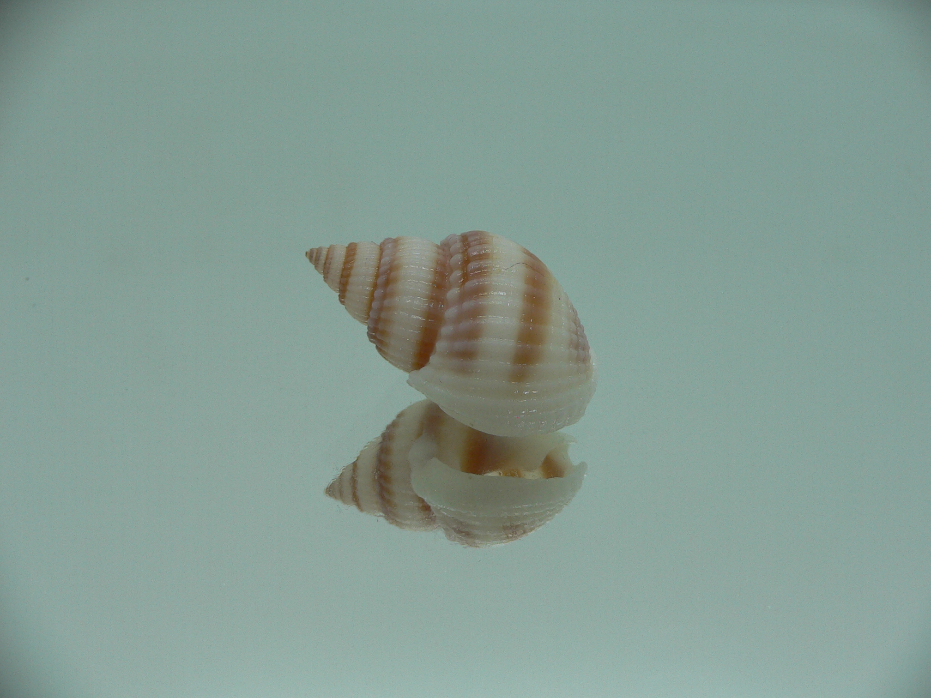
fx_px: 941
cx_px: 466
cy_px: 349
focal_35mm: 35
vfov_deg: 40.7
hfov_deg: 52.6
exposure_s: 1/60
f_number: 2.8
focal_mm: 4.6
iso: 80
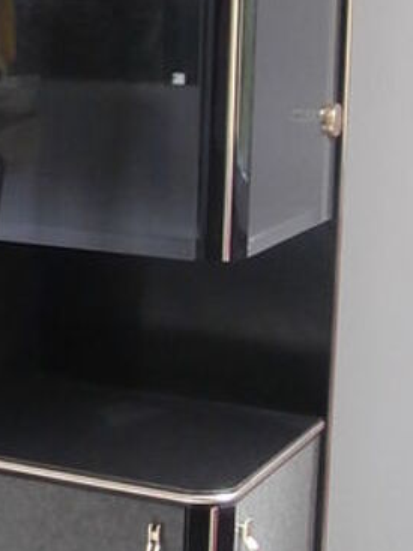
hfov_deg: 12.6
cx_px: -290
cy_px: 130
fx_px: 1735
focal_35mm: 109
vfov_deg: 17.9
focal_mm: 5.36
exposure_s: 1/6
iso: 200
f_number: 3.5
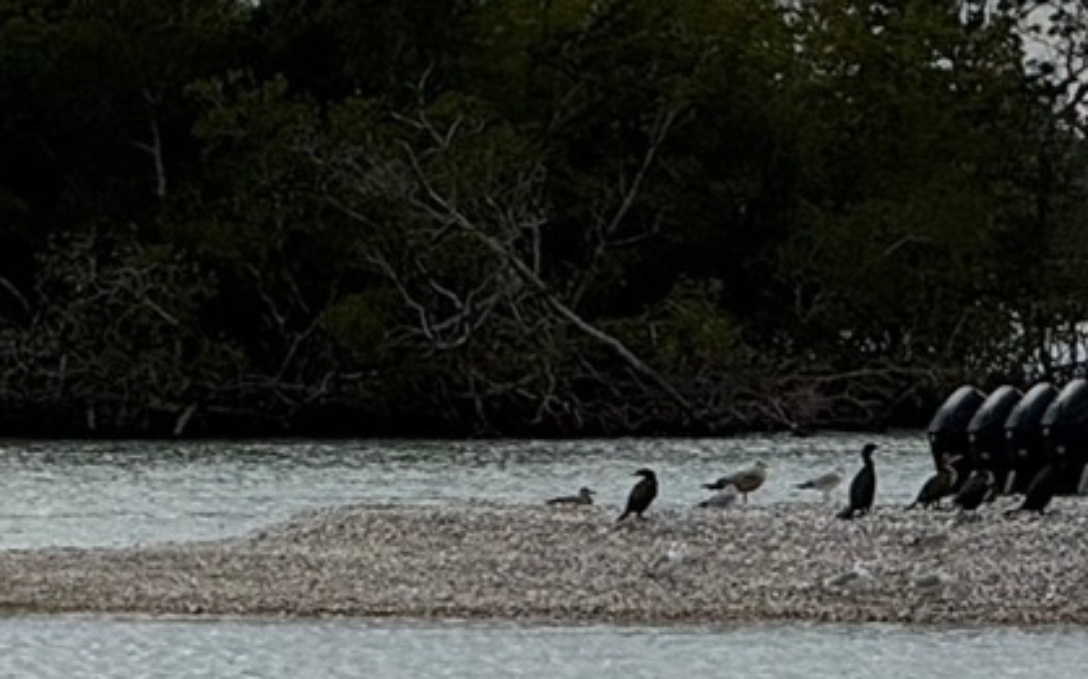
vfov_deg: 2.5
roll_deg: +1.3
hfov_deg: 4.1
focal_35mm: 517
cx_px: 1210
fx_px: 15326
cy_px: 191
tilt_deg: +0.9
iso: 50
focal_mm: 15.66
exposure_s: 1/3195
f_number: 2.8
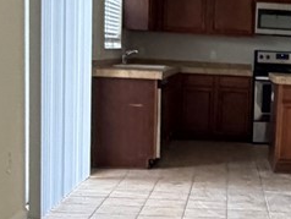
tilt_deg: -8.6
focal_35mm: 94
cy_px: 171
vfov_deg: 15.7
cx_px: 306
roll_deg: -2.3
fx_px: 791
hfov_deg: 20.1
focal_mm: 2.22
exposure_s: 1/105
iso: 320
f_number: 2.2
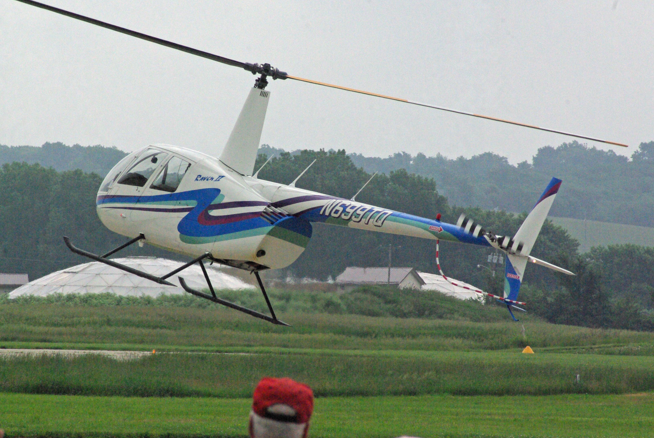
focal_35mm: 367
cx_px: 296
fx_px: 6675
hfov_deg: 5.6
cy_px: 208
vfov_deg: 3.8
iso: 1100
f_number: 13
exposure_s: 1/2000
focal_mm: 200
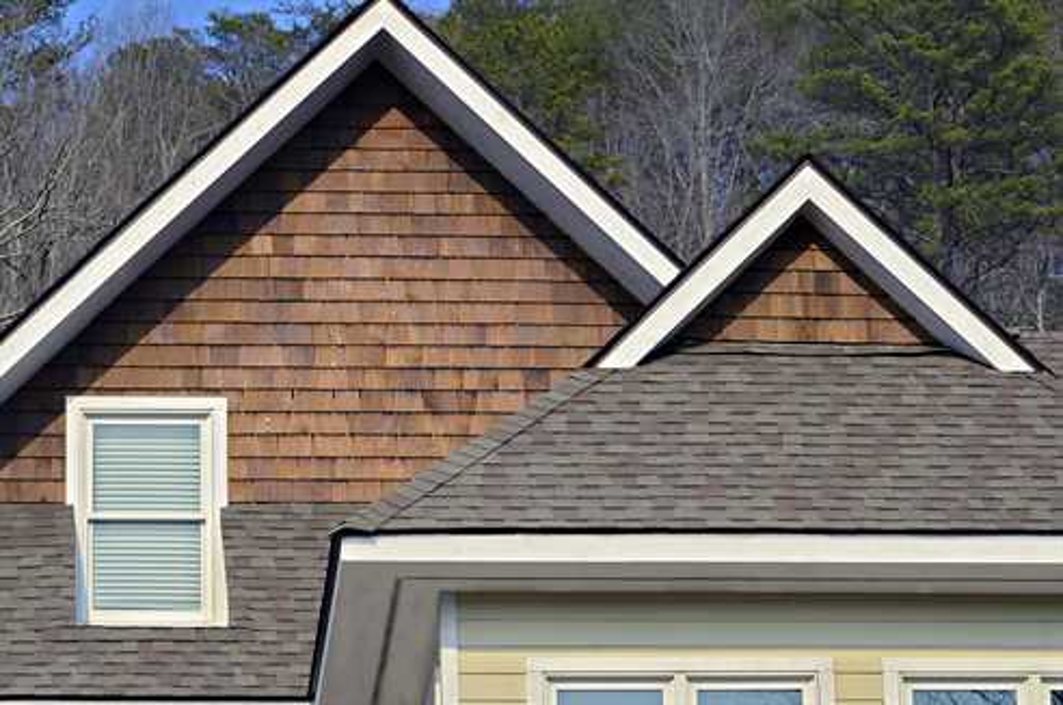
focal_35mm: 174
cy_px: 352
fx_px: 5128
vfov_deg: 7.9
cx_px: 532
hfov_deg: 11.8
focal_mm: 116
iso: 250
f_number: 10
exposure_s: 1/250
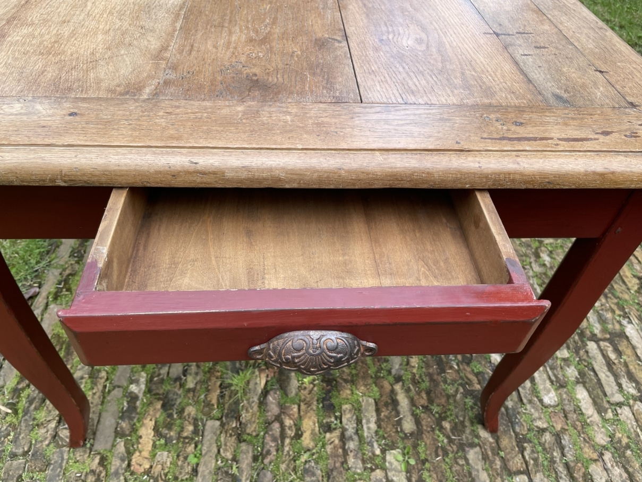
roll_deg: -4.8
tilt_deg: -44.6
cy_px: 241
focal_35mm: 26
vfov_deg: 53.1
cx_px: 321
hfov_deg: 67.3
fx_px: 482
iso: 32
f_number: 1.6
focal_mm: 4.2
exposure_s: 1/496
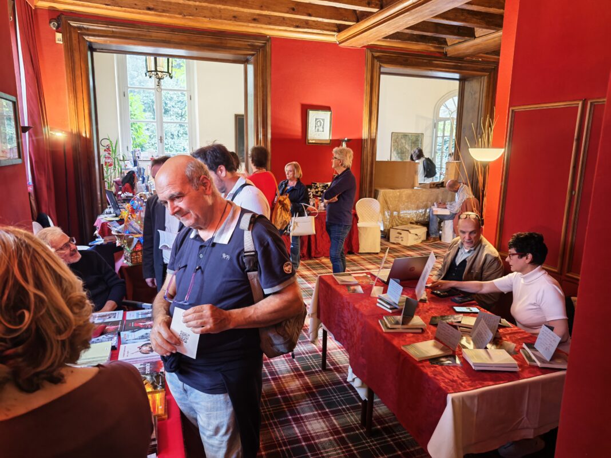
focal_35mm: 23
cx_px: 306
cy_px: 229
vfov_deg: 58.9
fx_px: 406
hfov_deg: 73.9
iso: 1000
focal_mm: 6.55
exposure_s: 1/67
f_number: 1.6
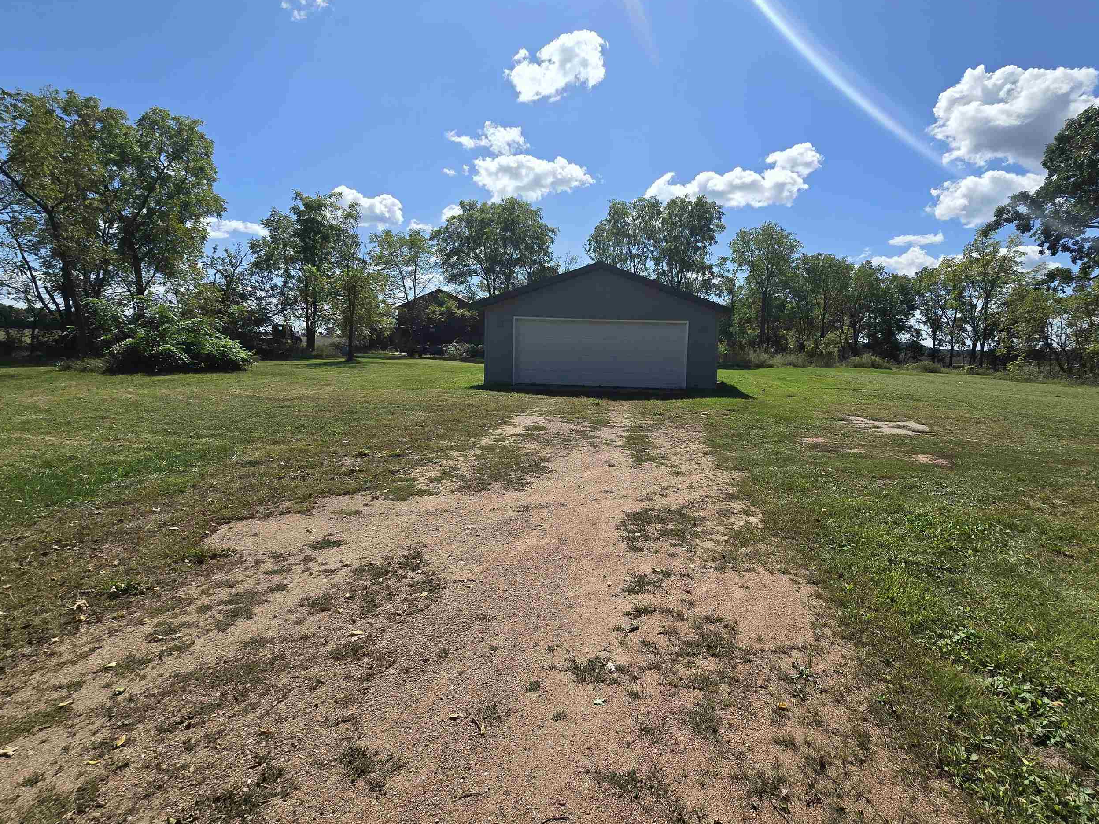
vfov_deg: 78.1
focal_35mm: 16
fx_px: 508
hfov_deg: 94.0
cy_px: 403
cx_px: 617
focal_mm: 2.2
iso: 50
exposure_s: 1/3819
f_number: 2.2
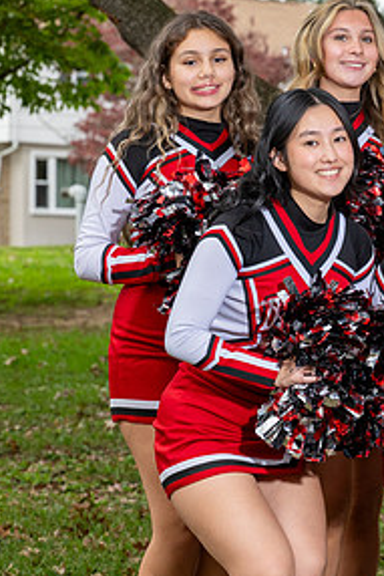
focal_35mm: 197
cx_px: 615
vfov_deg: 10.4
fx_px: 3148
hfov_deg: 6.9
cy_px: 320
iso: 160
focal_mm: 70
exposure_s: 1/200
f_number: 5.6
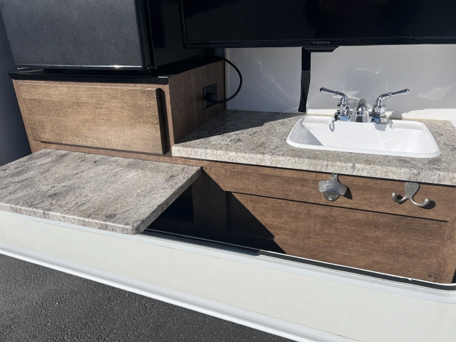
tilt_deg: -24.8
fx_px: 343
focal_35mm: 26
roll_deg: +3.5
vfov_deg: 53.1
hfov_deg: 67.3
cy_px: 171
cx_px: 228
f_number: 1.5
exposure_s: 1/10309
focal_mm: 5.7
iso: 50
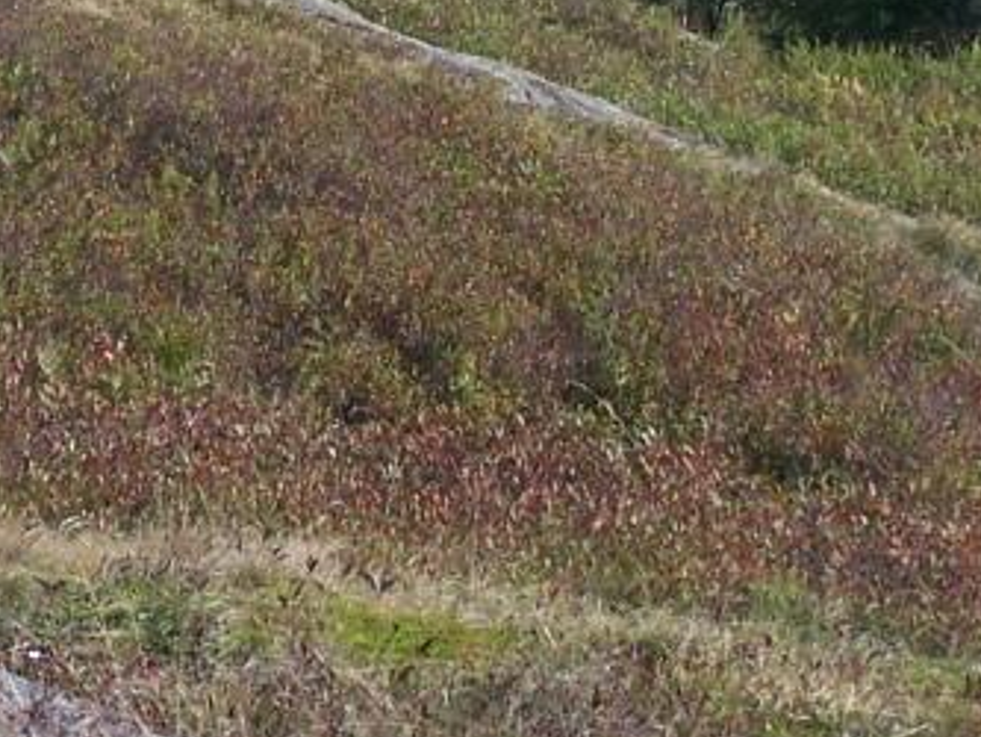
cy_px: -301
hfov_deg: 6.1
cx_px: 159
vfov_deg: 4.6
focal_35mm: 323
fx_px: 9157
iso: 80
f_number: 3.2
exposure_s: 1/800
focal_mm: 17.5
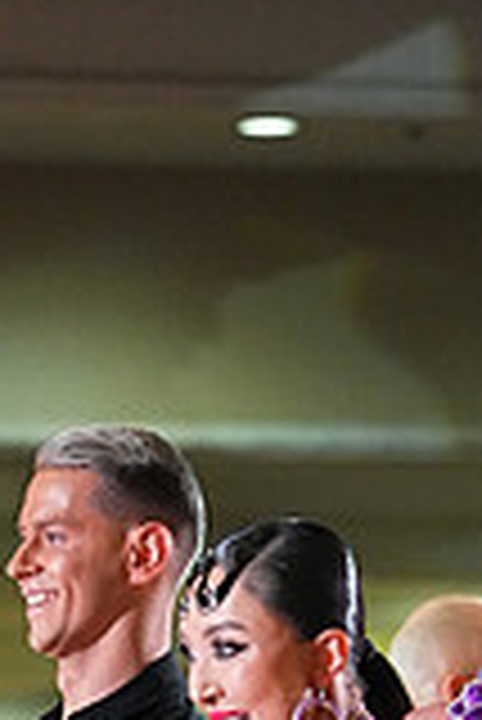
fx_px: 12484
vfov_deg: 3.3
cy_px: 1274
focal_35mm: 623
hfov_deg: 2.2
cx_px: 196
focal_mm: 172
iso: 8000
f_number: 4.5
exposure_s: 1/400
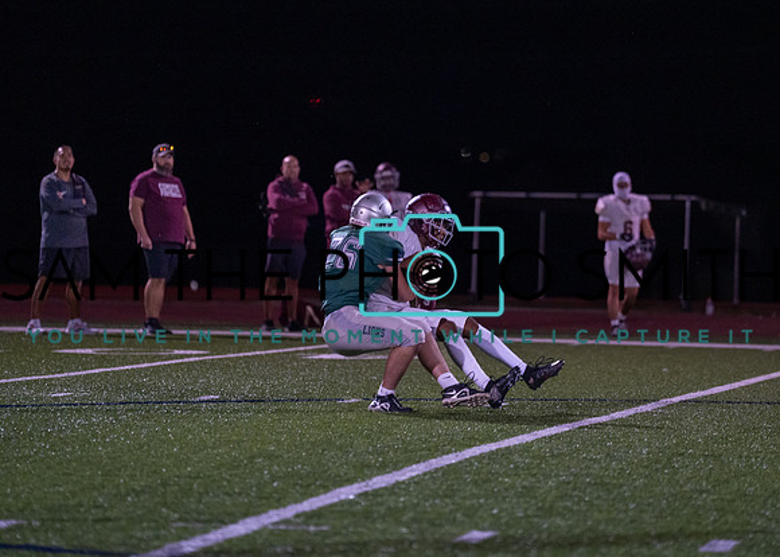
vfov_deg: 5.9
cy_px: 238
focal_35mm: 242
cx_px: 464
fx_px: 5366
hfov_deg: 8.3
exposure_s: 1/1000
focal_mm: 191
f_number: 2.8
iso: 2500
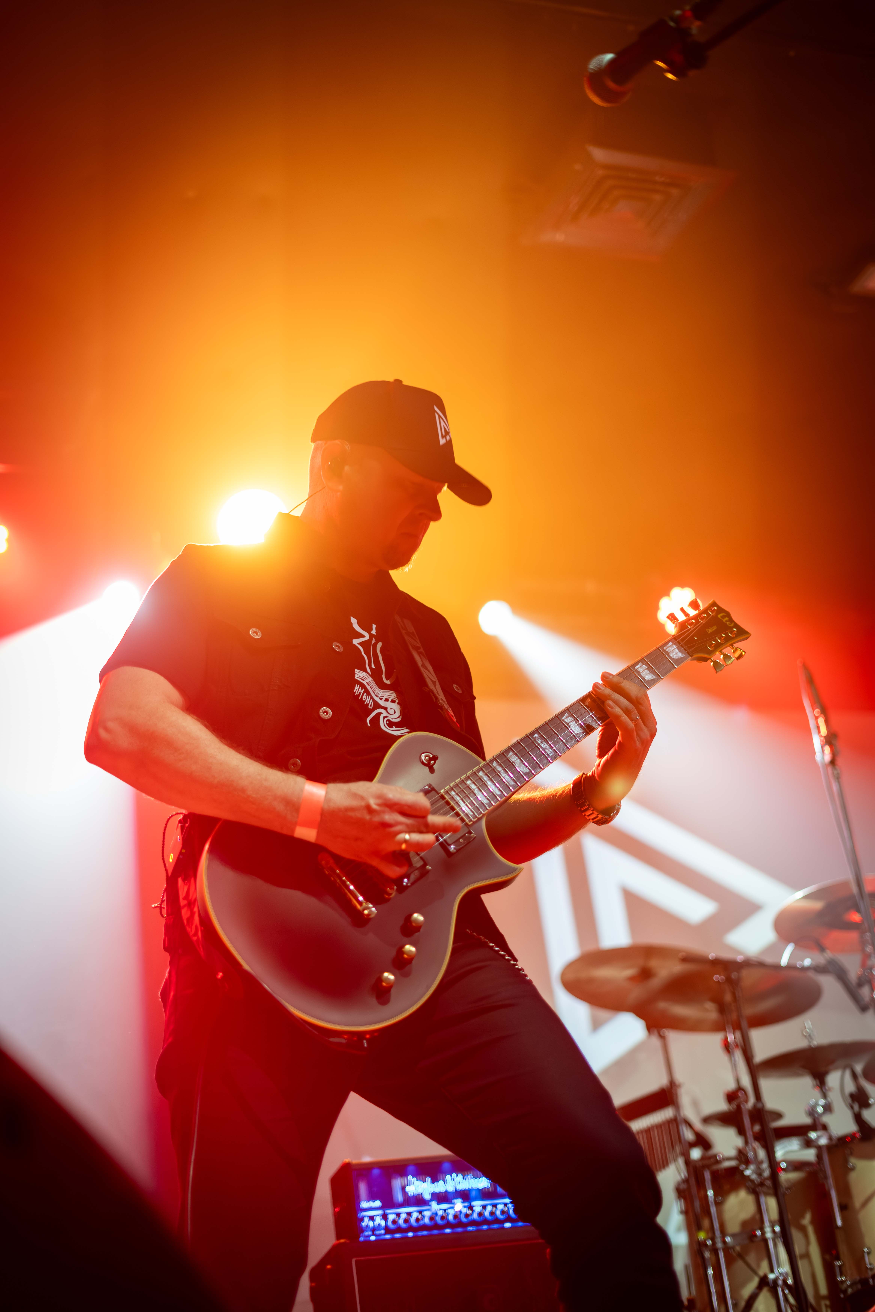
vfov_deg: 39.6
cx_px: 438
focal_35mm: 50
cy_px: 656
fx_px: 1823
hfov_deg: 27.0
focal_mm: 50
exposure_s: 1/125
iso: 1250
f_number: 1.8
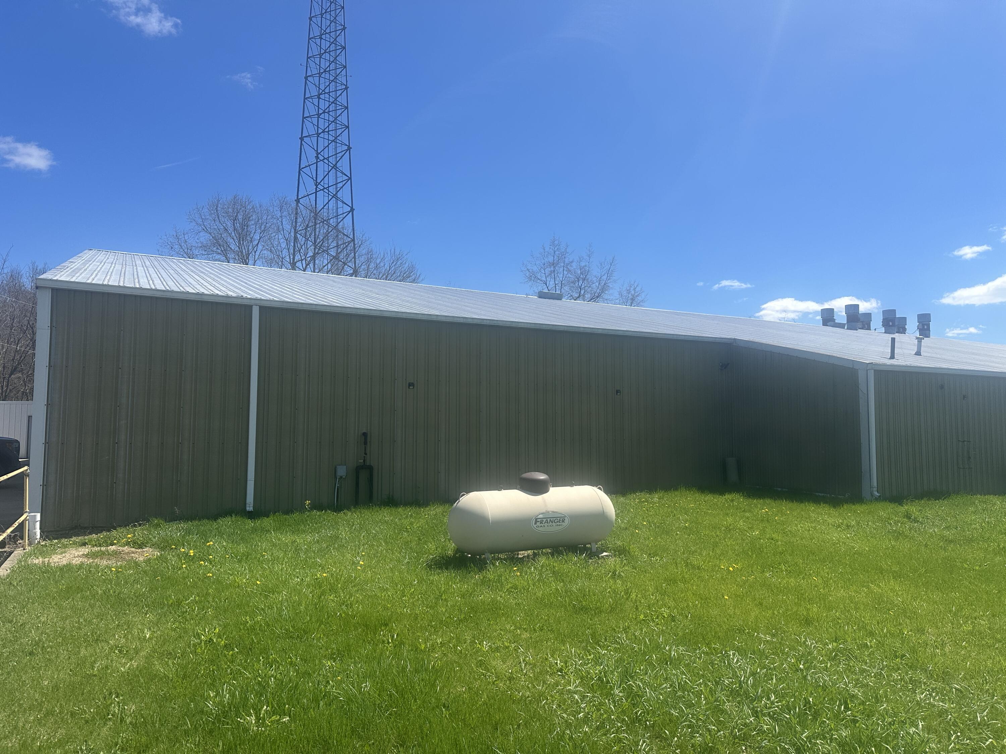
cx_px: 503
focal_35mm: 24
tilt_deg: +4.2
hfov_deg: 71.6
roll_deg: -0.2
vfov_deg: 56.8
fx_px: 697
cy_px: 377
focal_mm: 6.86
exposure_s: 1/4762
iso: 80
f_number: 1.78
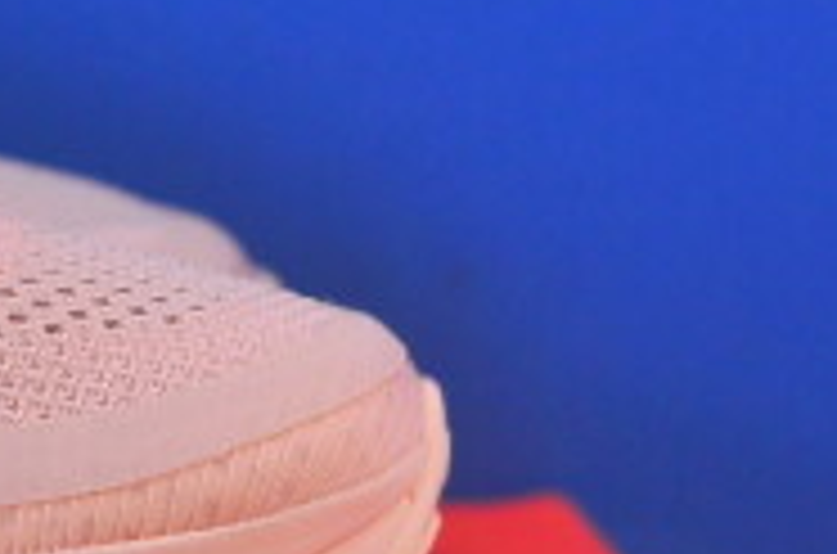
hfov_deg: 6.3
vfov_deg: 4.2
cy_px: -137
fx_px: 7491
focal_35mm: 323
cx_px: -626
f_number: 2.8
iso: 250
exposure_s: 1/320
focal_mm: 50
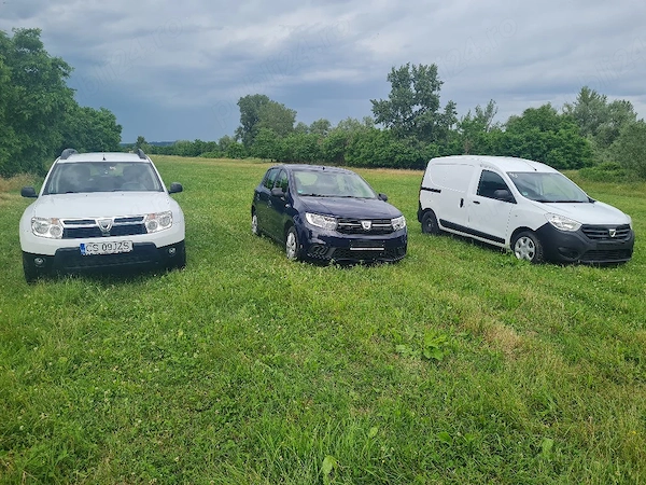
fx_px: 485
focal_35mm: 26
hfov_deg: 67.3
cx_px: 323
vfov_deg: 53.1
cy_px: 242
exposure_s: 1/108
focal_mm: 5.4
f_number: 1.8
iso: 50
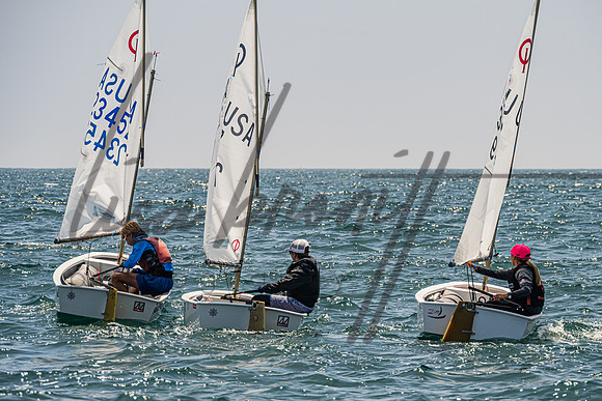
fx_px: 3857
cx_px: 340
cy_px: 216
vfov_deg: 6.0
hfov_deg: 8.9
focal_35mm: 231
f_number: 7.6
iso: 250
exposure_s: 1/1250
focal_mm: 185
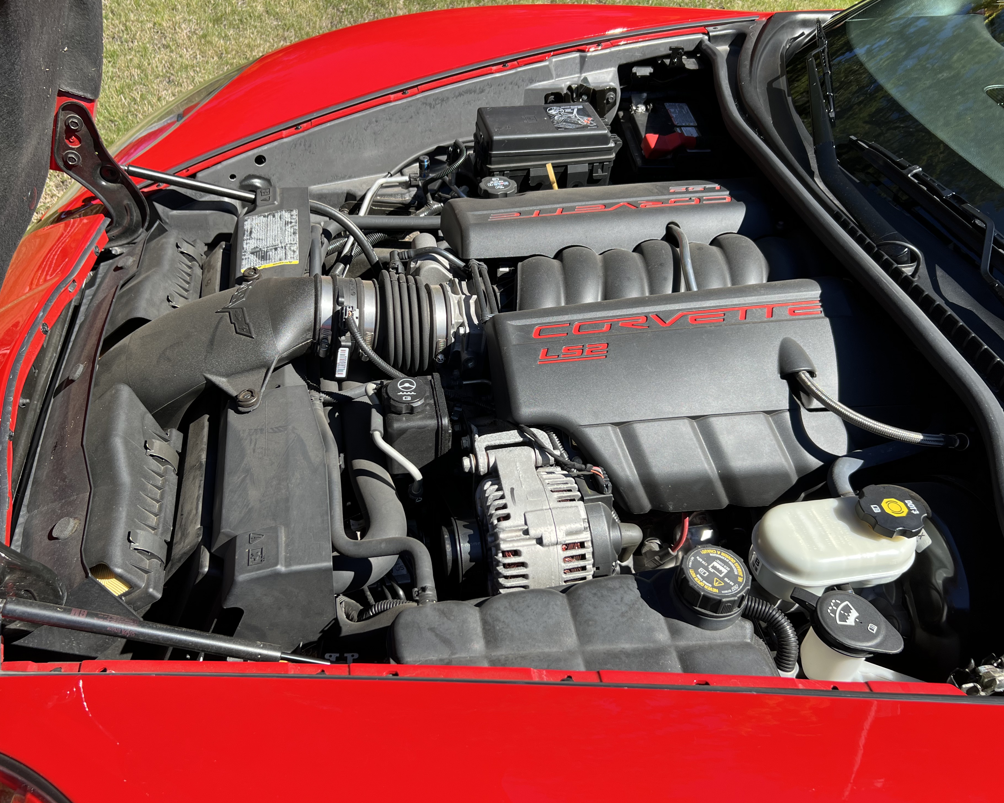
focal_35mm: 28
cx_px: 480
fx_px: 832
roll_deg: -8.3
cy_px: 389
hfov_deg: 62.2
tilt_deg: -40.4
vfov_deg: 51.5
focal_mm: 5.7
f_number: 1.5
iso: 50
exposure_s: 1/1531
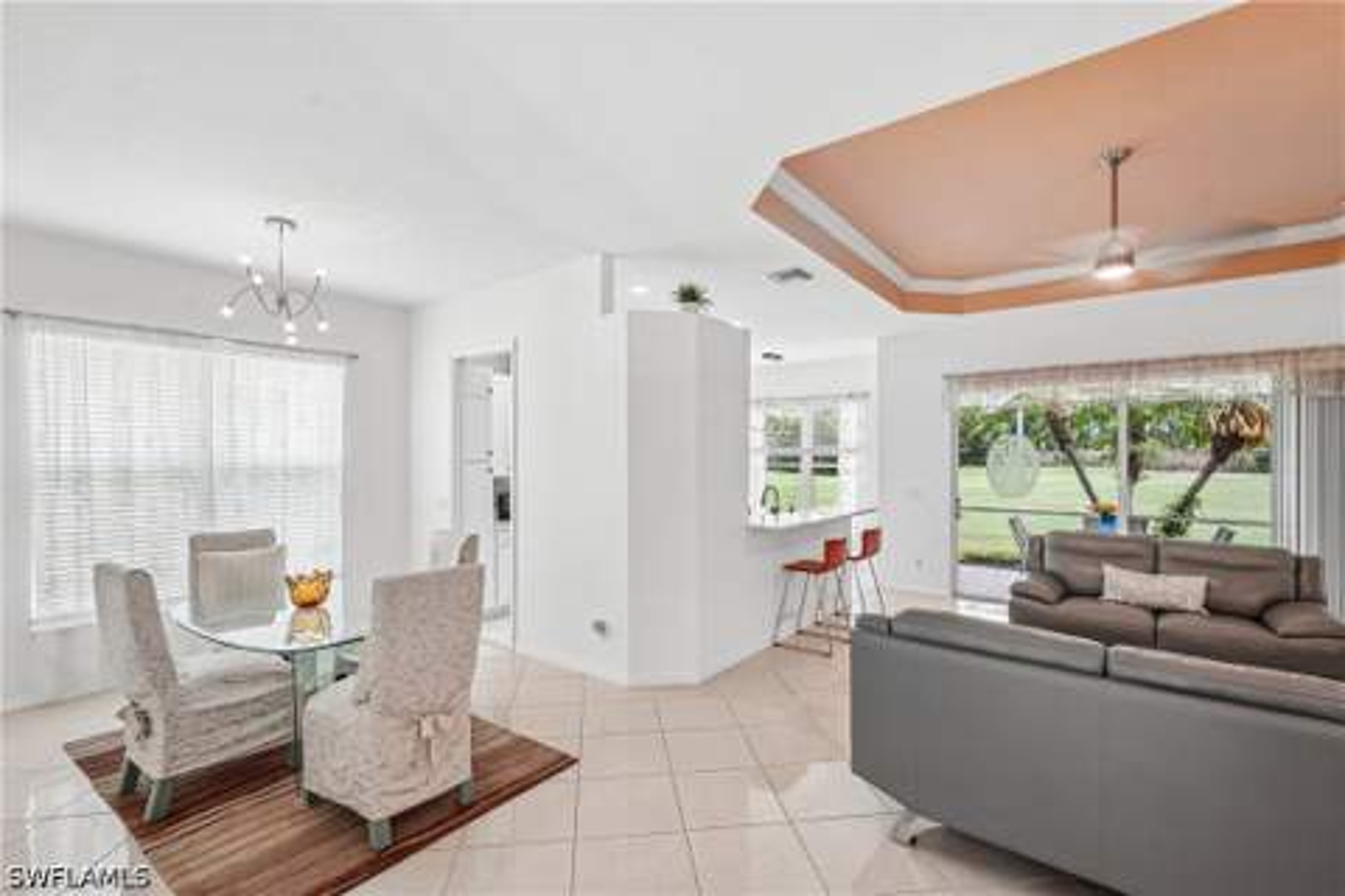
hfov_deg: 96.7
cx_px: 672
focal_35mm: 16
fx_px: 598
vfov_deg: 73.7
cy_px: 448
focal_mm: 16
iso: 400
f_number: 8
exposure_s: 1/50
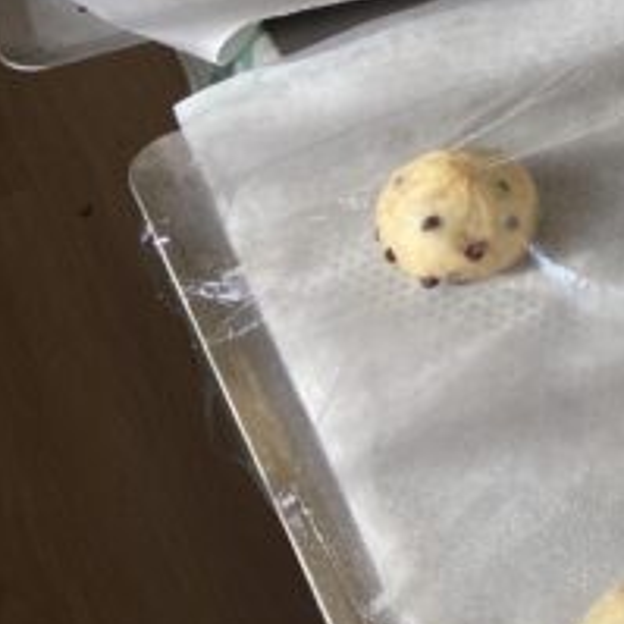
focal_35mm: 77
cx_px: 1033
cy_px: -3
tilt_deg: -47.4
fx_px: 1570
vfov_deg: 21.7
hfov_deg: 18.7
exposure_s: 1/165
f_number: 1.8
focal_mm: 4.25
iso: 32
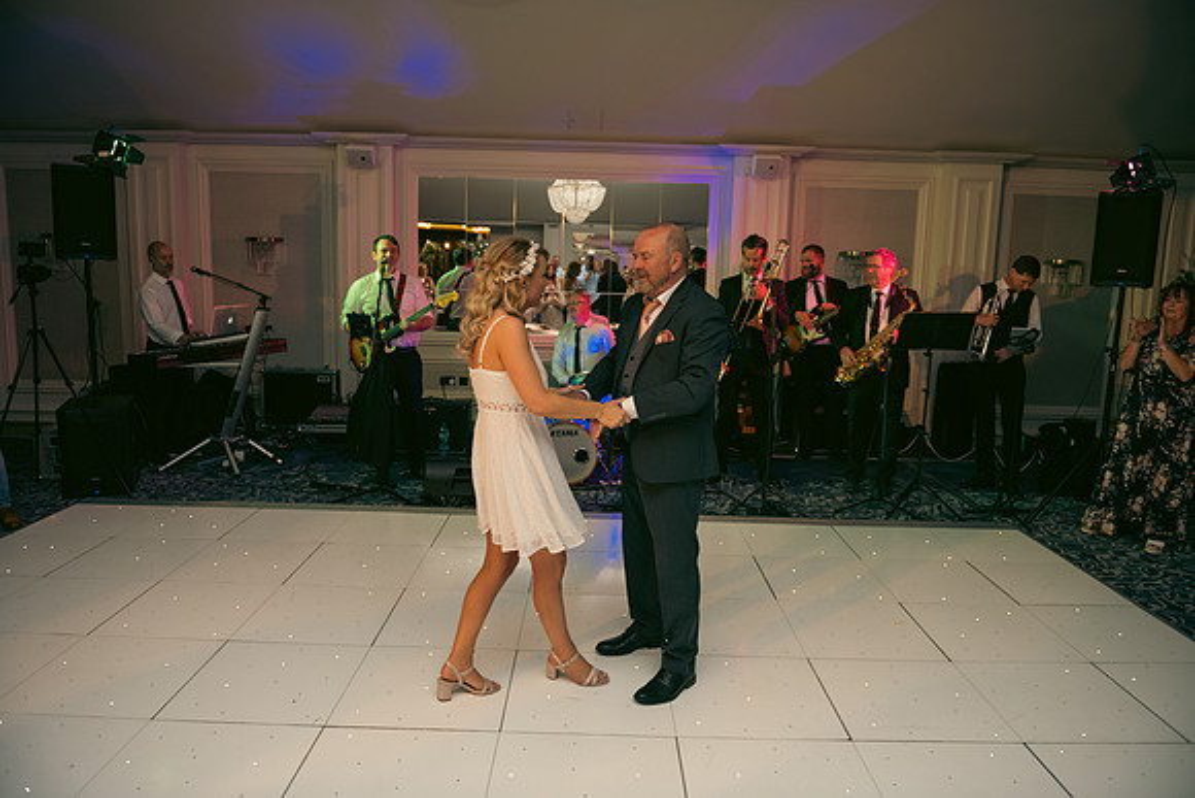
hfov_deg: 73.7
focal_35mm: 24
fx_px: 797
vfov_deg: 53.2
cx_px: 598
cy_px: 399
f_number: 3.5
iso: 640
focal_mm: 24
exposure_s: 1/160
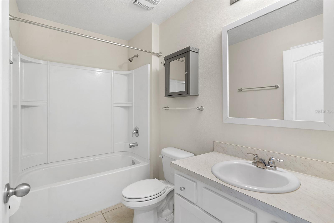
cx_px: 167
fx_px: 158
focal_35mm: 17
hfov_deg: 93.3
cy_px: 112
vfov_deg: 70.4
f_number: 8
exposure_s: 1/50
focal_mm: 17
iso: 100
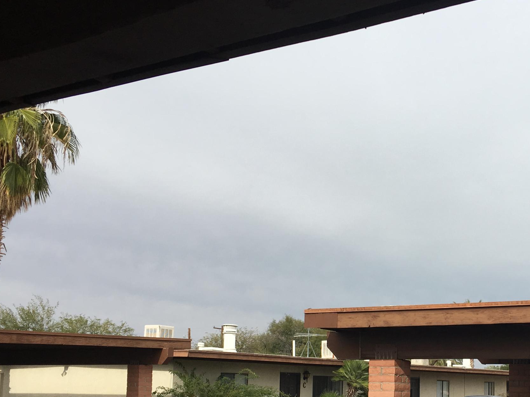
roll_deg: -0.9
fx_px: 796
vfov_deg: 27.5
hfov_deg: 35.6
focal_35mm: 52
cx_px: 425
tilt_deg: +5.4
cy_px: 318
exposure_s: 1/1350
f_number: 2.2
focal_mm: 4.15
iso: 25
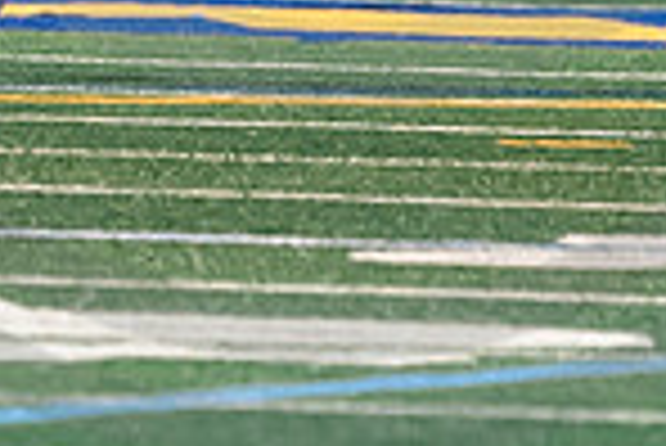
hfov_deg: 0.9
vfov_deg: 0.6
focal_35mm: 2344
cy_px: -490
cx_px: 691
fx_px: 43406
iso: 3200
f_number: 2.8
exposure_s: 1/500
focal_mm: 200
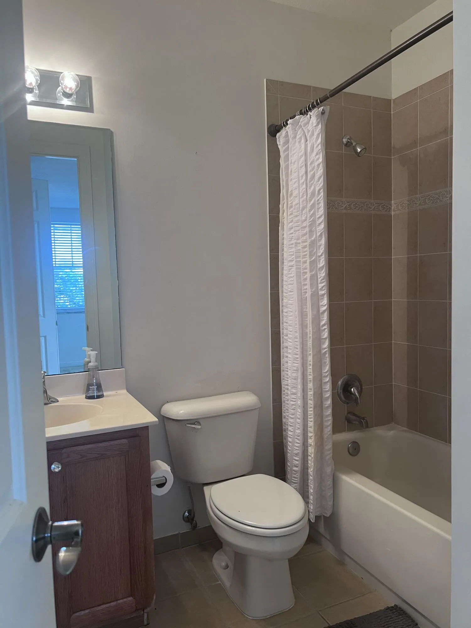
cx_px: 236
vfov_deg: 67.3
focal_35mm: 26
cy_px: 314
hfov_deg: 53.1
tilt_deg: -4.0
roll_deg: +1.9
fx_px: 472
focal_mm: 5.7
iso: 100
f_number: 1.5
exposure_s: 1/60
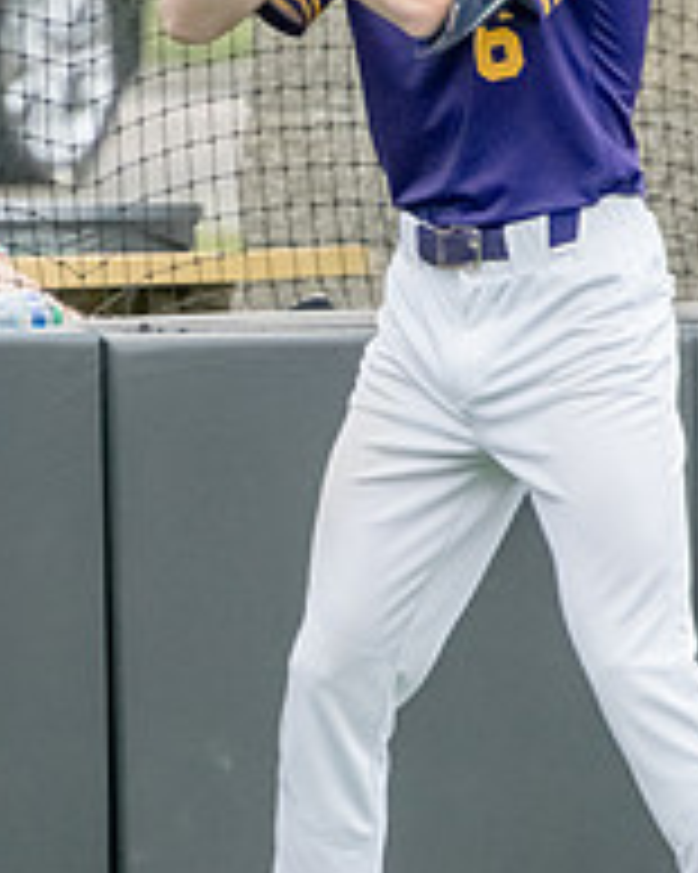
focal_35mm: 881
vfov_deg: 2.2
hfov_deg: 1.8
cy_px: 274
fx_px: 22768
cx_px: 396
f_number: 6.3
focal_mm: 270
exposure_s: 1/1600
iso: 5000
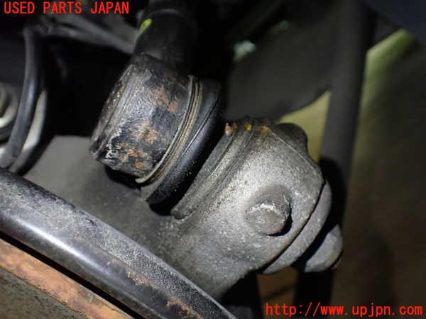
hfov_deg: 60.0
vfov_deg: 46.8
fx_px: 369
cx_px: 213
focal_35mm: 30
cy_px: 160
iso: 800
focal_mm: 5.4
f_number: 2.3
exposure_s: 1/80
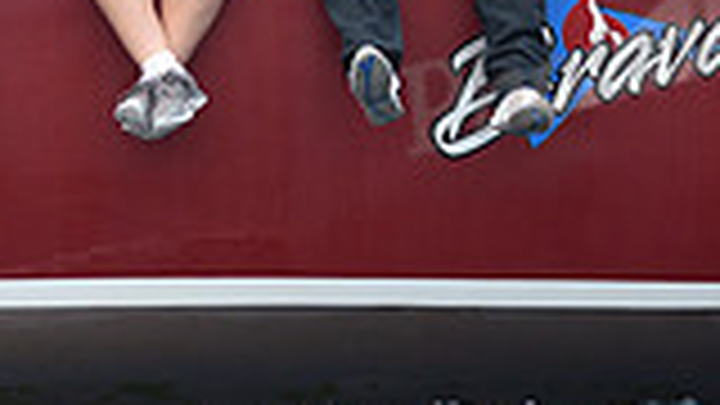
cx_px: 171
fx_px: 5651
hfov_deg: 7.3
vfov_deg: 4.1
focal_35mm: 296
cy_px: -133
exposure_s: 1/640
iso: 400
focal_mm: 78
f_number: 2.8
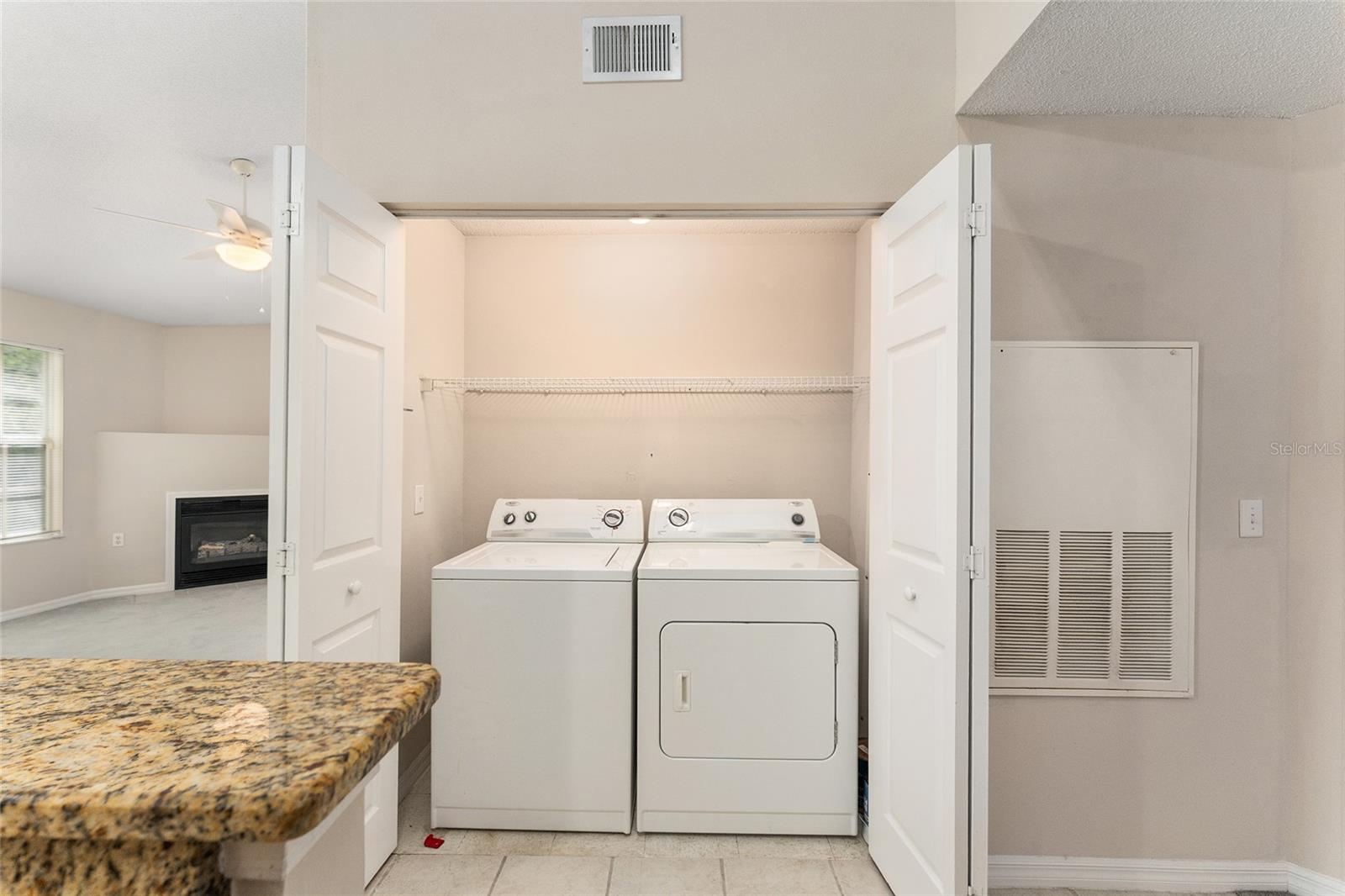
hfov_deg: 104.3
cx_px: 672
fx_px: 523
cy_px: 448
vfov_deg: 81.2
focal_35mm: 14
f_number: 7.1
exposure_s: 1/30
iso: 2000
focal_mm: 14
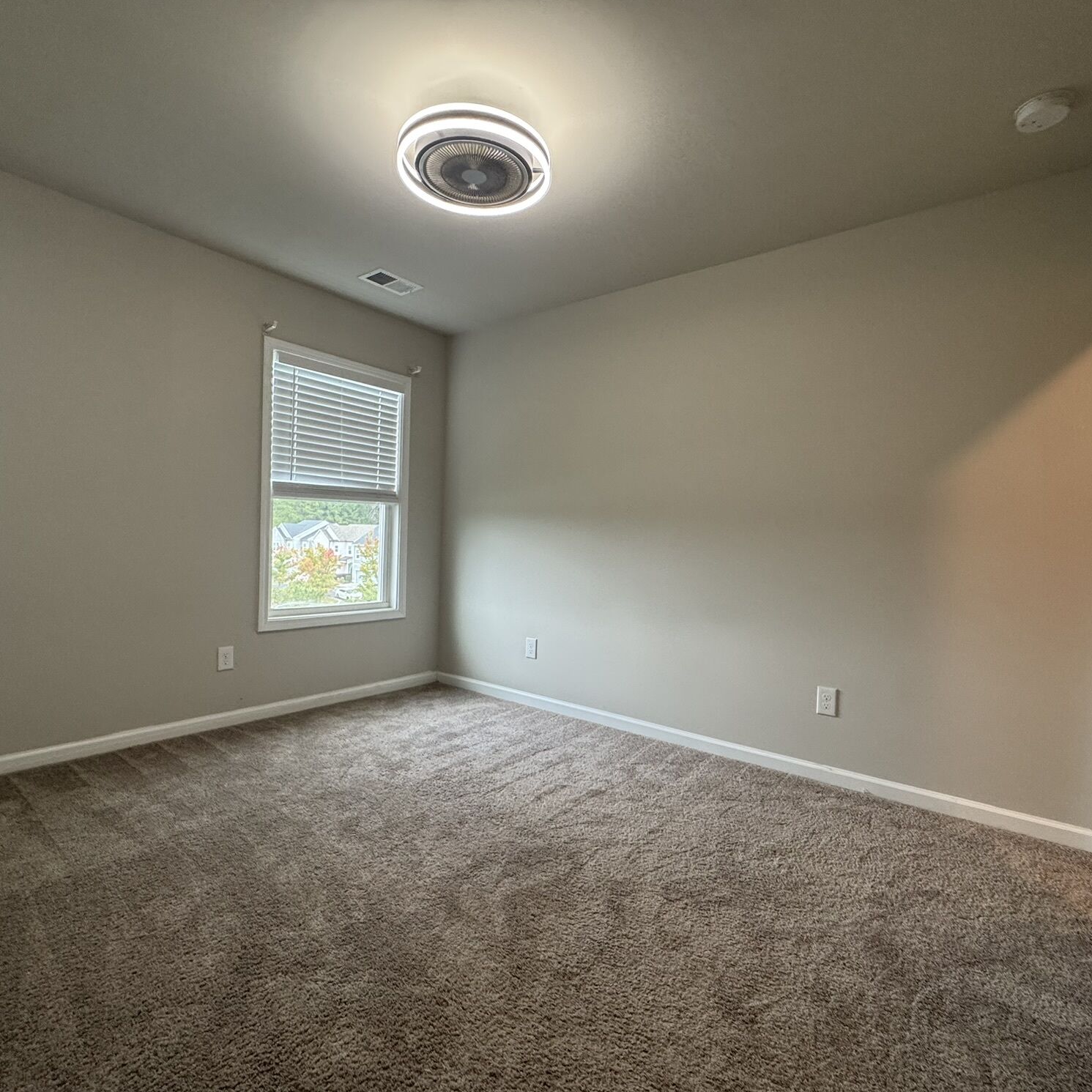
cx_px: 539
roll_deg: -2.2
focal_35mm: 17
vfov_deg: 84.0
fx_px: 607
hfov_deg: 84.0
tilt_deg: -3.0
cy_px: 559
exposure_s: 1/120
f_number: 2.2
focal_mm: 2.22
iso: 250
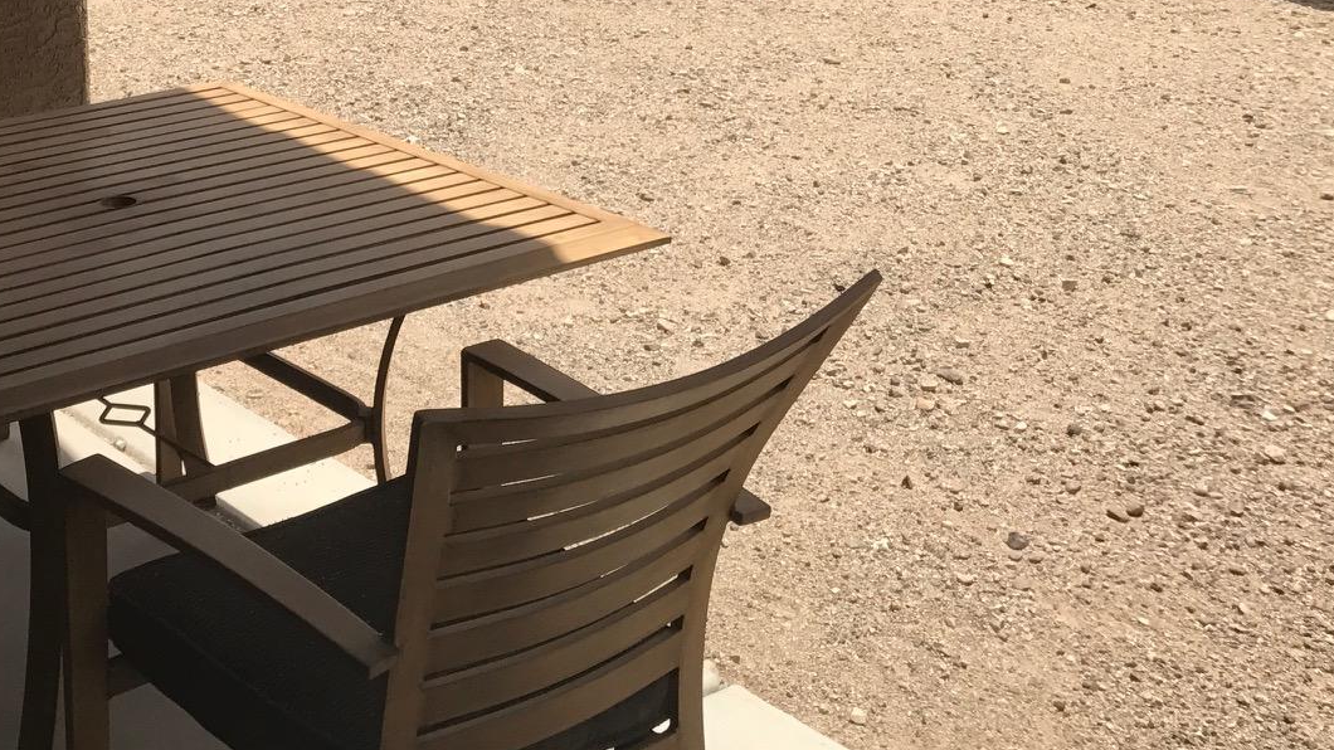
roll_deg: +1.6
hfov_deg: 35.2
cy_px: -91
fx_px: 2051
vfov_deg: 19.8
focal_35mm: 58
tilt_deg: -9.1
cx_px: 326
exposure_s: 1/2740
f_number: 1.8
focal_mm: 3.99
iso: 20
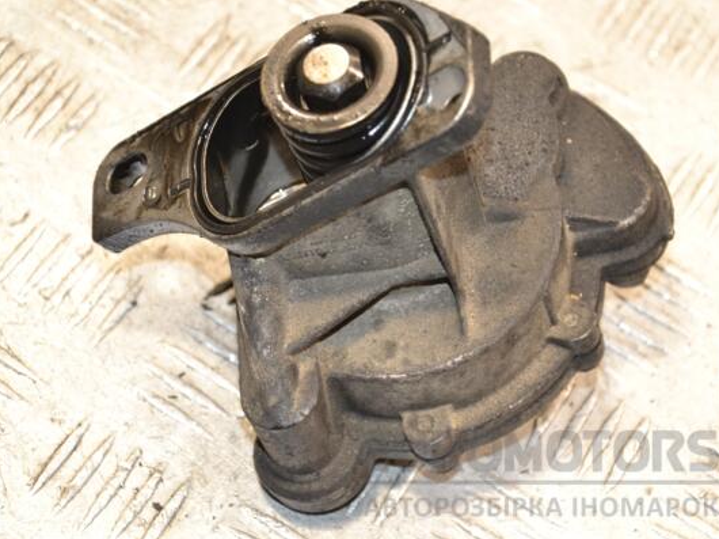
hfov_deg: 16.1
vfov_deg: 12.1
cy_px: 270
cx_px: 338
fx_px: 2544
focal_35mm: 123
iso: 800
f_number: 5.3
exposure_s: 1/60
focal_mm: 75
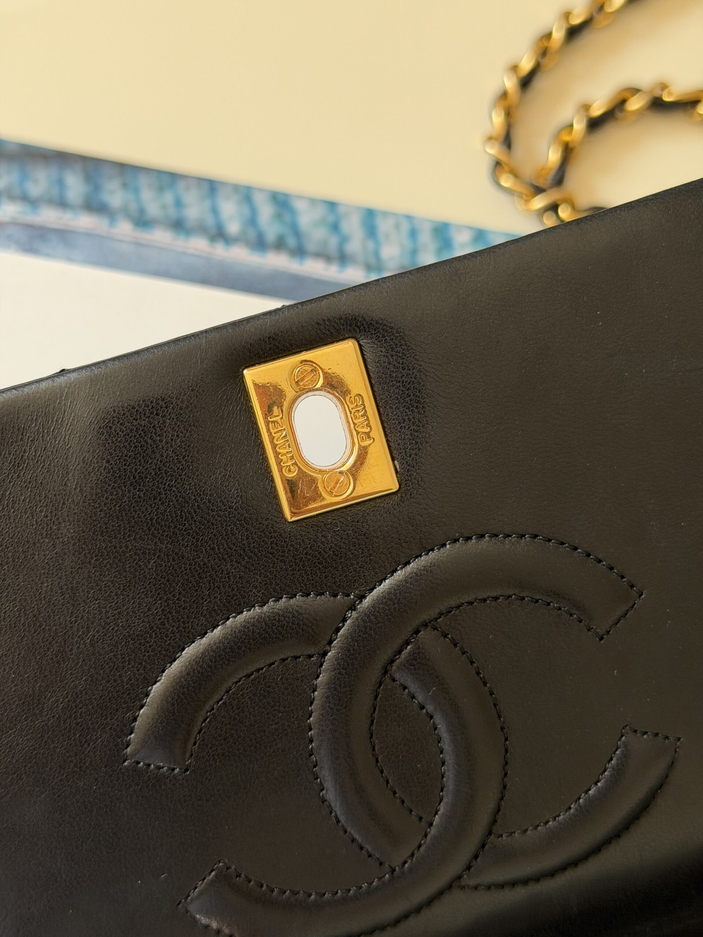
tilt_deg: -81.5
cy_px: 468
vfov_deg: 39.7
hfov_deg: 30.3
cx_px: 352
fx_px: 1300
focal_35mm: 48
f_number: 1.78
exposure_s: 1/96
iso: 100
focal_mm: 6.76
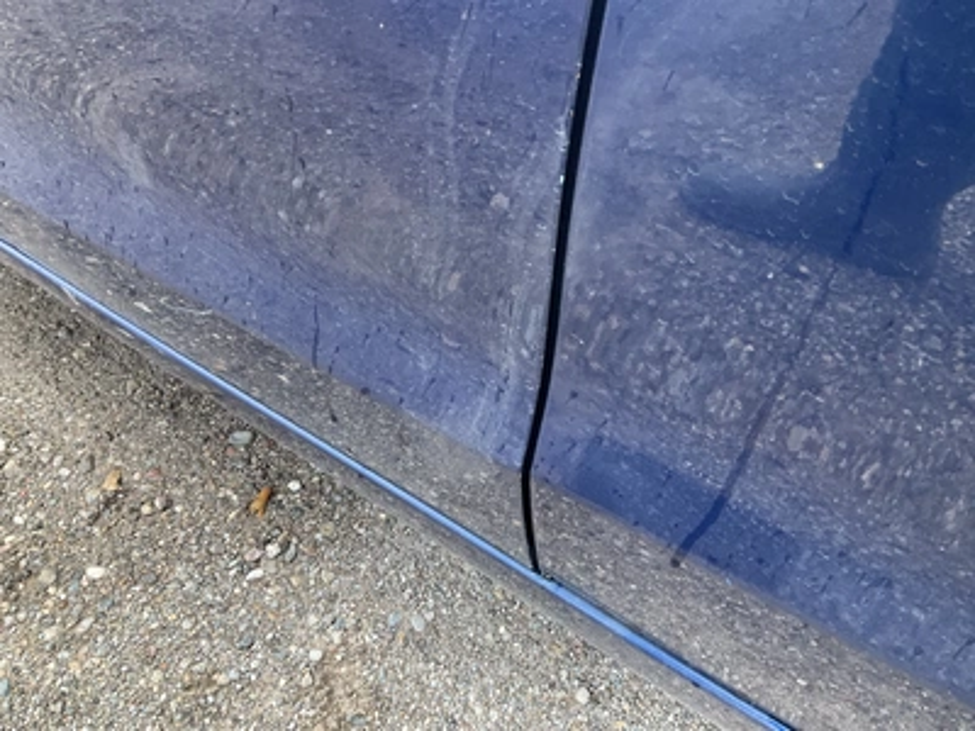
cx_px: 488
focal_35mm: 29
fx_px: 817
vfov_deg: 48.2
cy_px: 366
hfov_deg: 61.7
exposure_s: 1/172
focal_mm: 3
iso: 25
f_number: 1.8
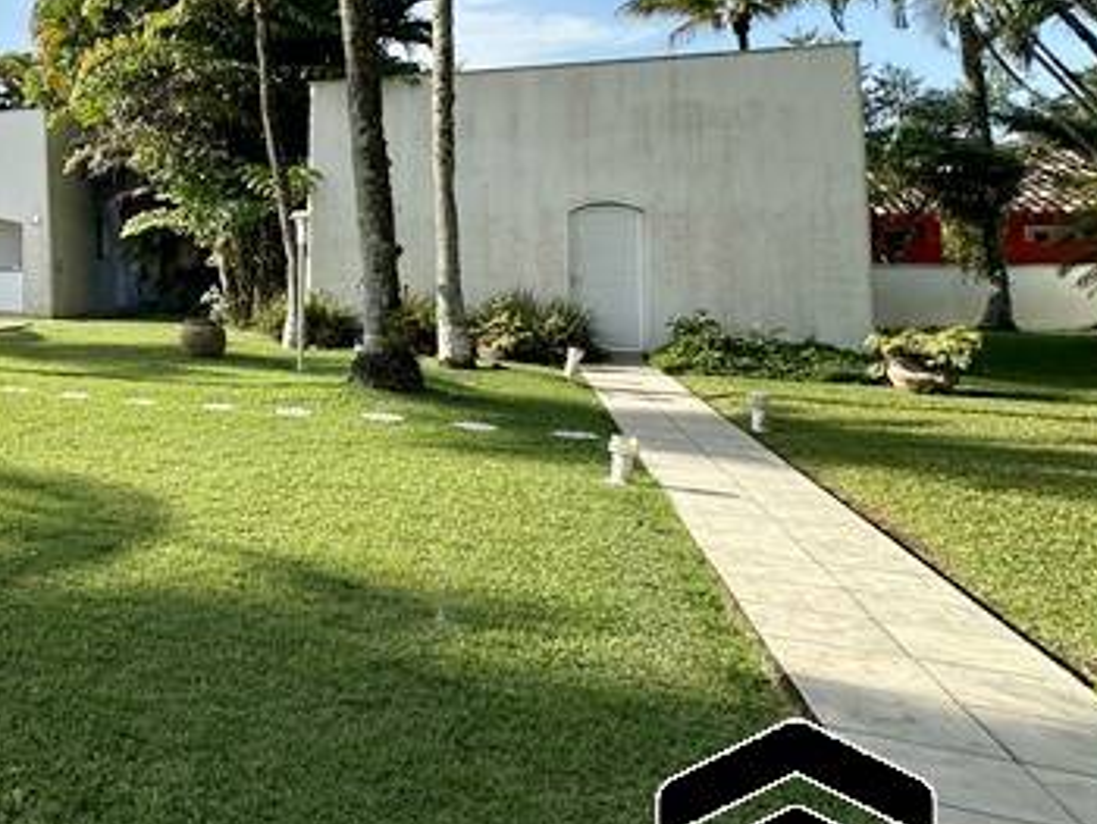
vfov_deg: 43.1
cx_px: -113
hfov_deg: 43.7
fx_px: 1015
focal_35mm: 32
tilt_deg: +0.2
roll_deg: -0.5
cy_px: 226
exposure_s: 1/1855
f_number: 2.2
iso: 40
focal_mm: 2.22
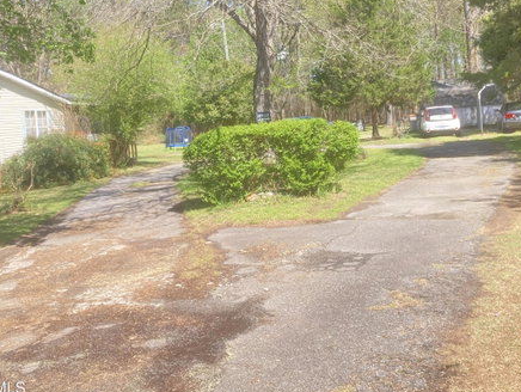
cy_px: 128
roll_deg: +5.0
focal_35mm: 41
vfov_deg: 34.8
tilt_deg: +4.5
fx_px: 618
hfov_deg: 45.7
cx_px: 285
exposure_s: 1/445
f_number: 1.8
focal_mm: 3.99
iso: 20
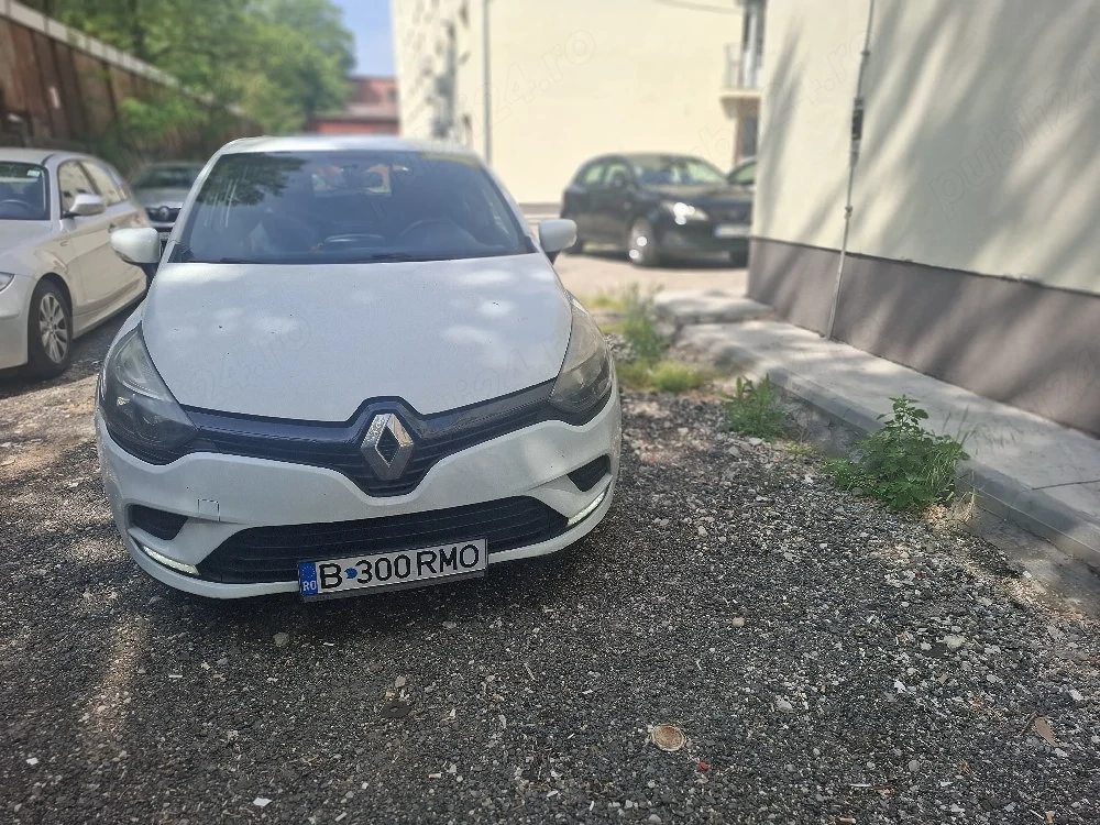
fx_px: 731
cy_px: 412
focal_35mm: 23
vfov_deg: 58.9
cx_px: 550
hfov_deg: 73.9
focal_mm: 5.54
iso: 50
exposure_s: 1/1667
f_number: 1.8
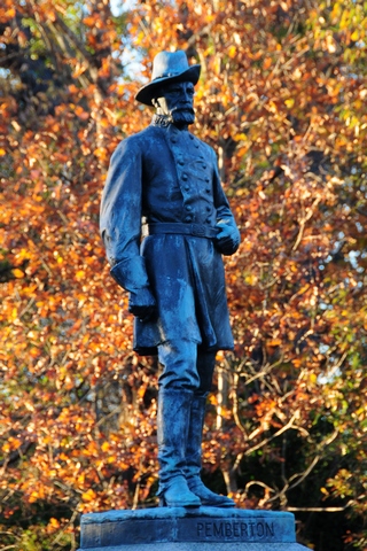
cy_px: 276
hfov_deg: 5.4
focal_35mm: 255
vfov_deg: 8.1
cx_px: 184
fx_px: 3899
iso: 250
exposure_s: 1/60
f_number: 6.3
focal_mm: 170
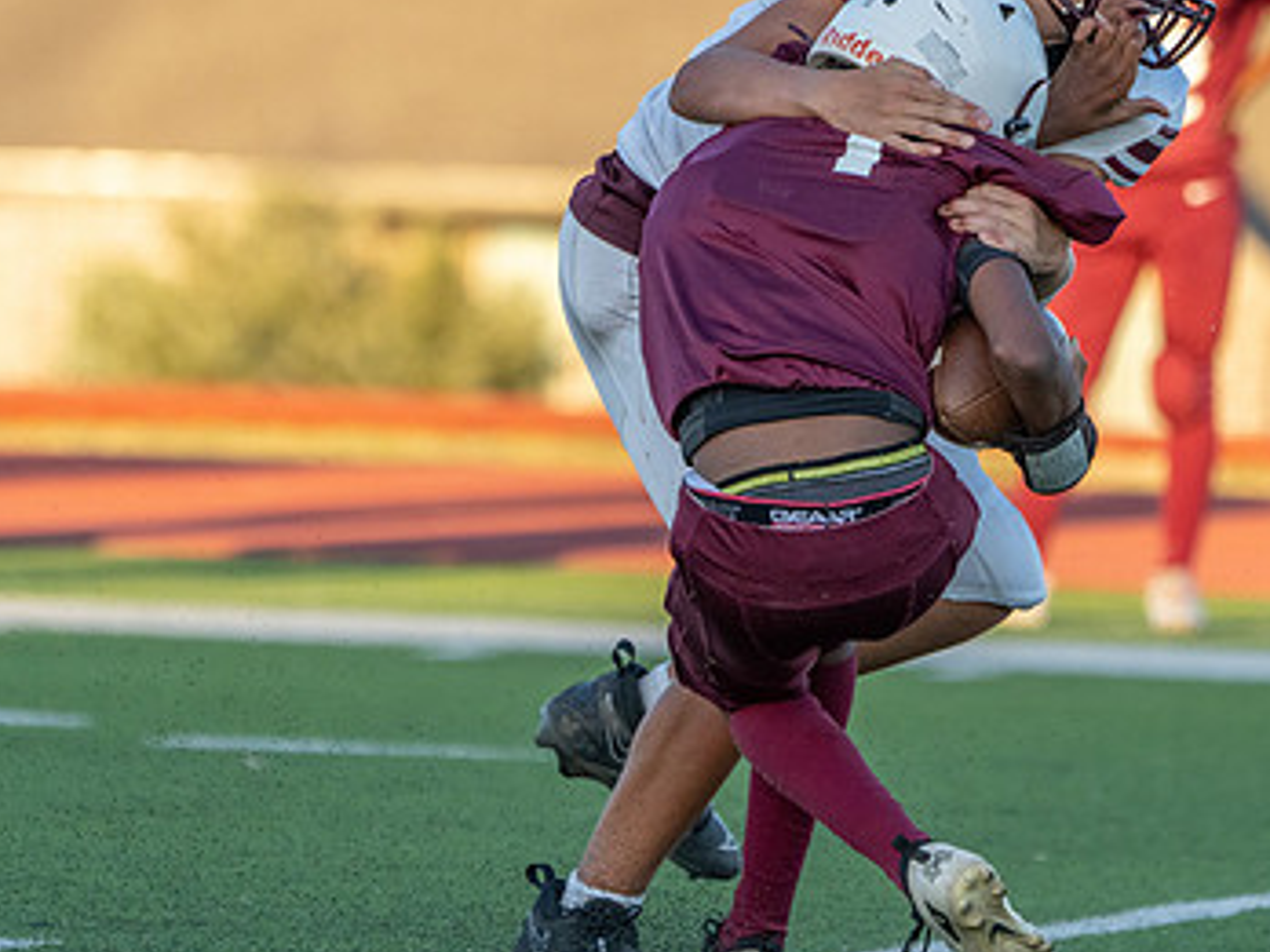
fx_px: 28543
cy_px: 369
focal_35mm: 778
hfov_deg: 2.5
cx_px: 870
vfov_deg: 1.9
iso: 1000
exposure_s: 1/1250
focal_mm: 358
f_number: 5.6
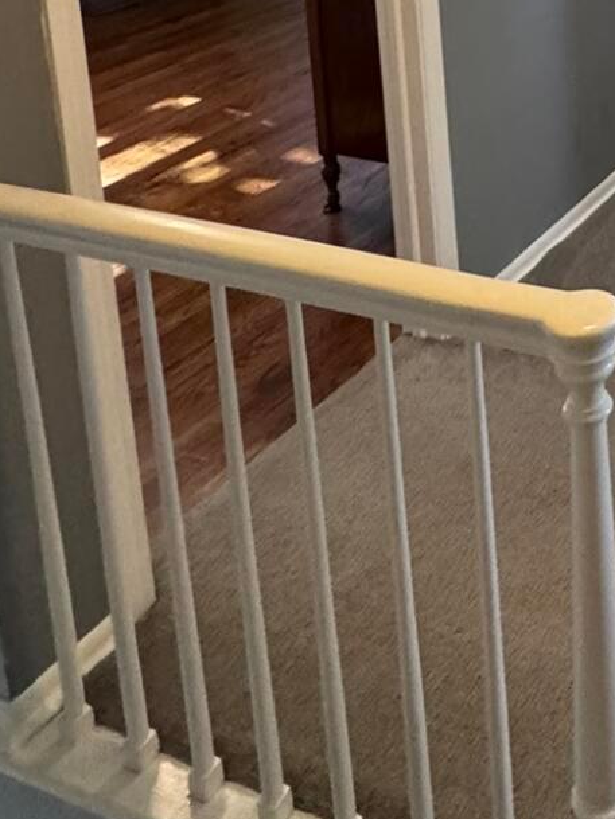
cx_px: 810
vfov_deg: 33.8
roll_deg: +0.8
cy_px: -151
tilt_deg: -9.4
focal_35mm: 46
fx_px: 1089
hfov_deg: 26.5
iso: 500
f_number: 2.2
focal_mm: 2.22
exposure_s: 1/60
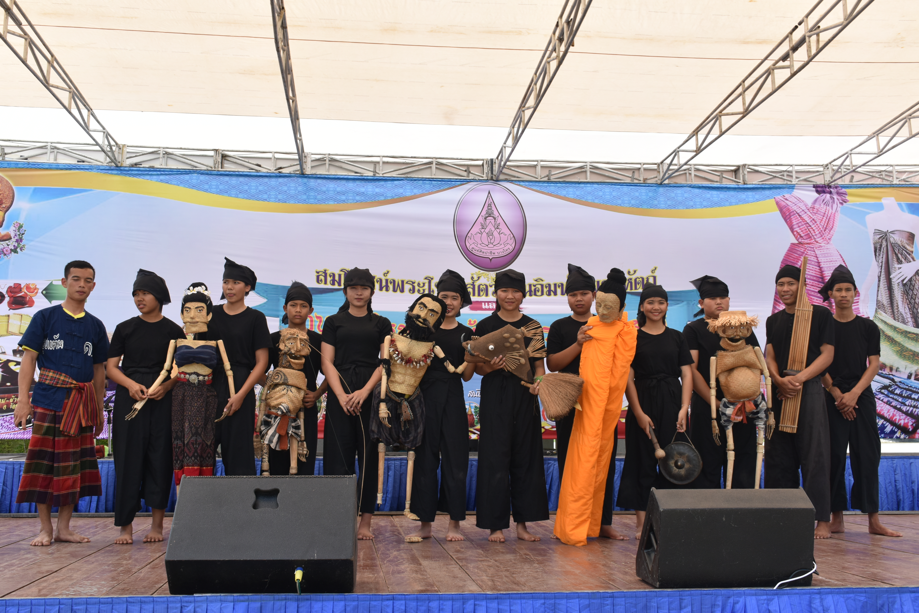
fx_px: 919
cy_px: 306
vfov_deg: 36.9
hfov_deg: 53.1
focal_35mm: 36
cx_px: 460
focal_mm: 24
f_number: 9
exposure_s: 1/320
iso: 200
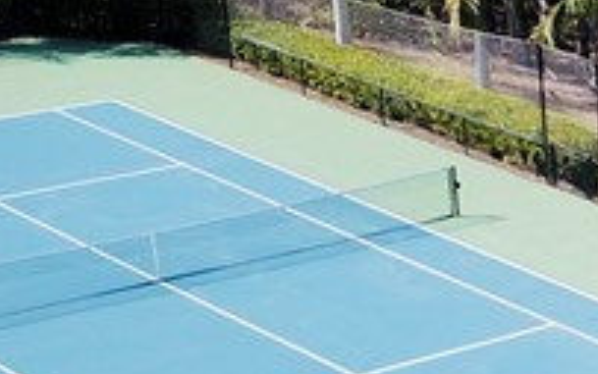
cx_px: 1169
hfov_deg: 13.1
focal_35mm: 139
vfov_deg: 9.1
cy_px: 630
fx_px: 2266
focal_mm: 4.73
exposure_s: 1/831
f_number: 2.2
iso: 100
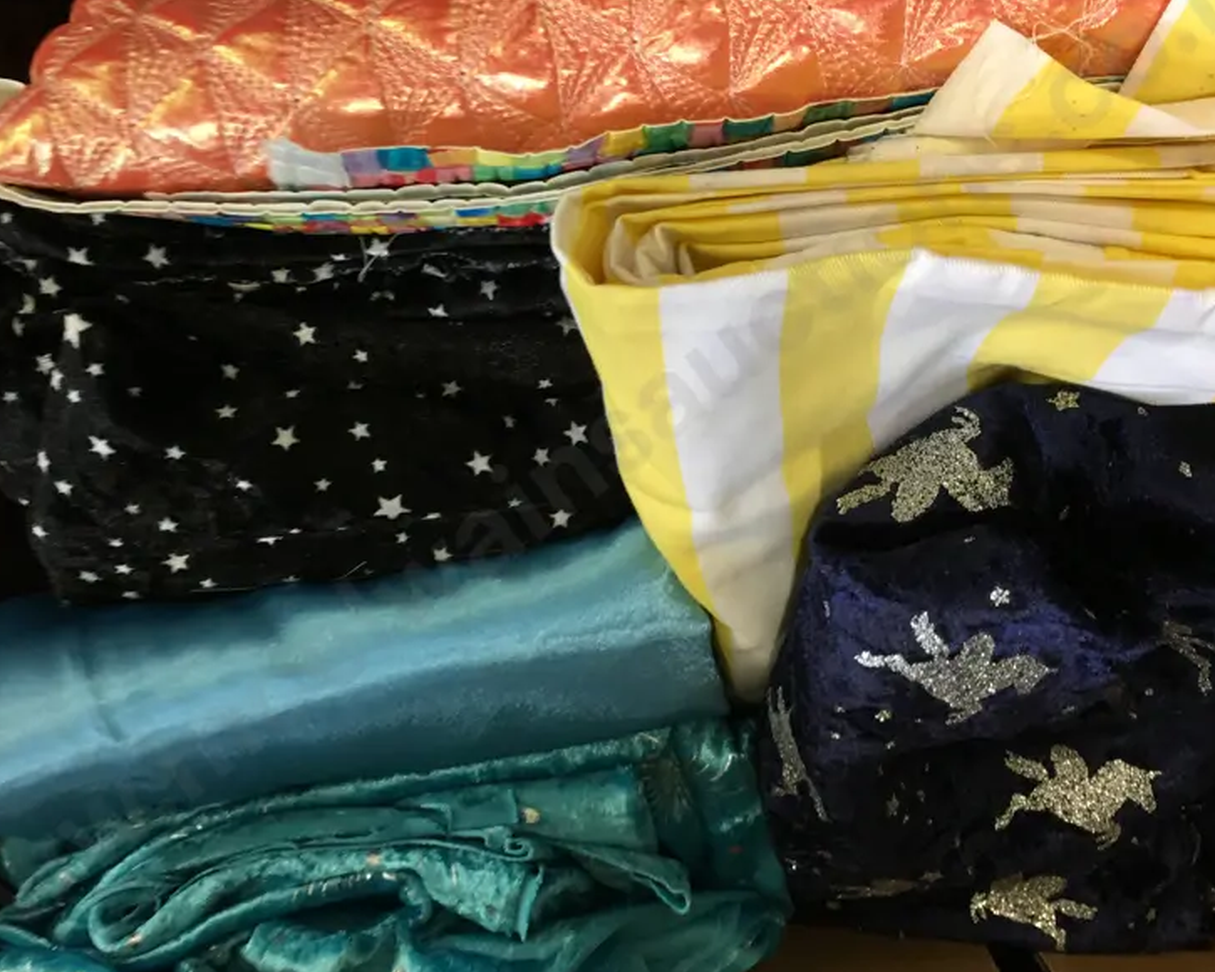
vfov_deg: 37.3
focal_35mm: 40
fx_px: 1438
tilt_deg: -83.2
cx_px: 602
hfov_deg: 45.8
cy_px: 454
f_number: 2.2
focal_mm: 4.15
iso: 64
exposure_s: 1/17
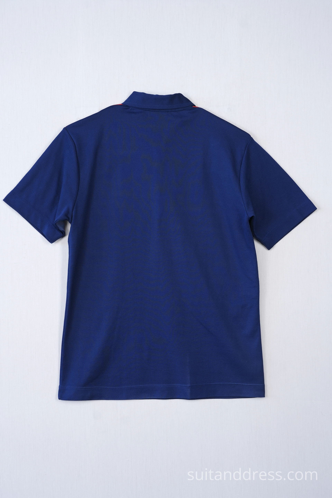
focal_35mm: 50
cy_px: 249
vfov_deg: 40.0
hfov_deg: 27.3
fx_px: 685
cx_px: 166
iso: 320
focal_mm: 33
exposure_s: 1/40
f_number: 8
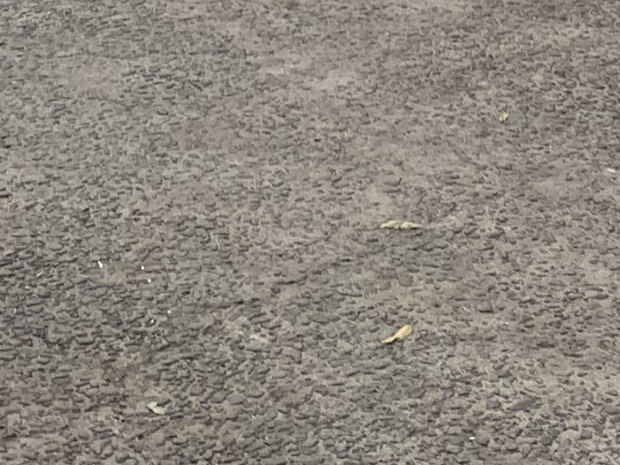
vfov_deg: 9.5
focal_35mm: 137
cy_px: -701
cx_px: 885
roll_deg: +1.2
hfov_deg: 13.7
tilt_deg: -2.3
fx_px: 2454
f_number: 1.8
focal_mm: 4.25
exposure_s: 1/500
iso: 25
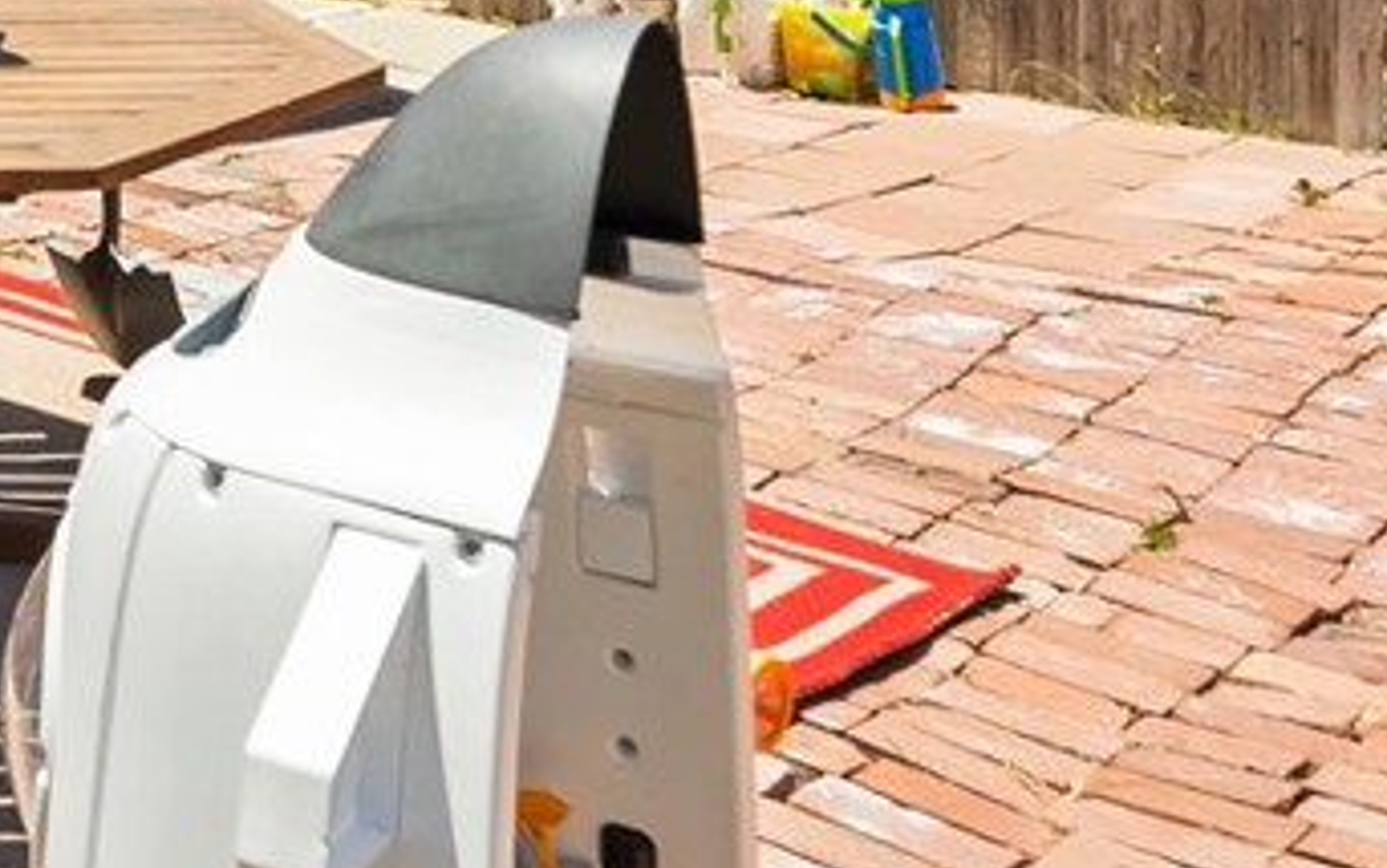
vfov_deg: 18.3
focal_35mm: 64
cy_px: -395
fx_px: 2420
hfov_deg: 25.5
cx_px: -600
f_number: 7.1
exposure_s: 1/60
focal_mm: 14
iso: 100
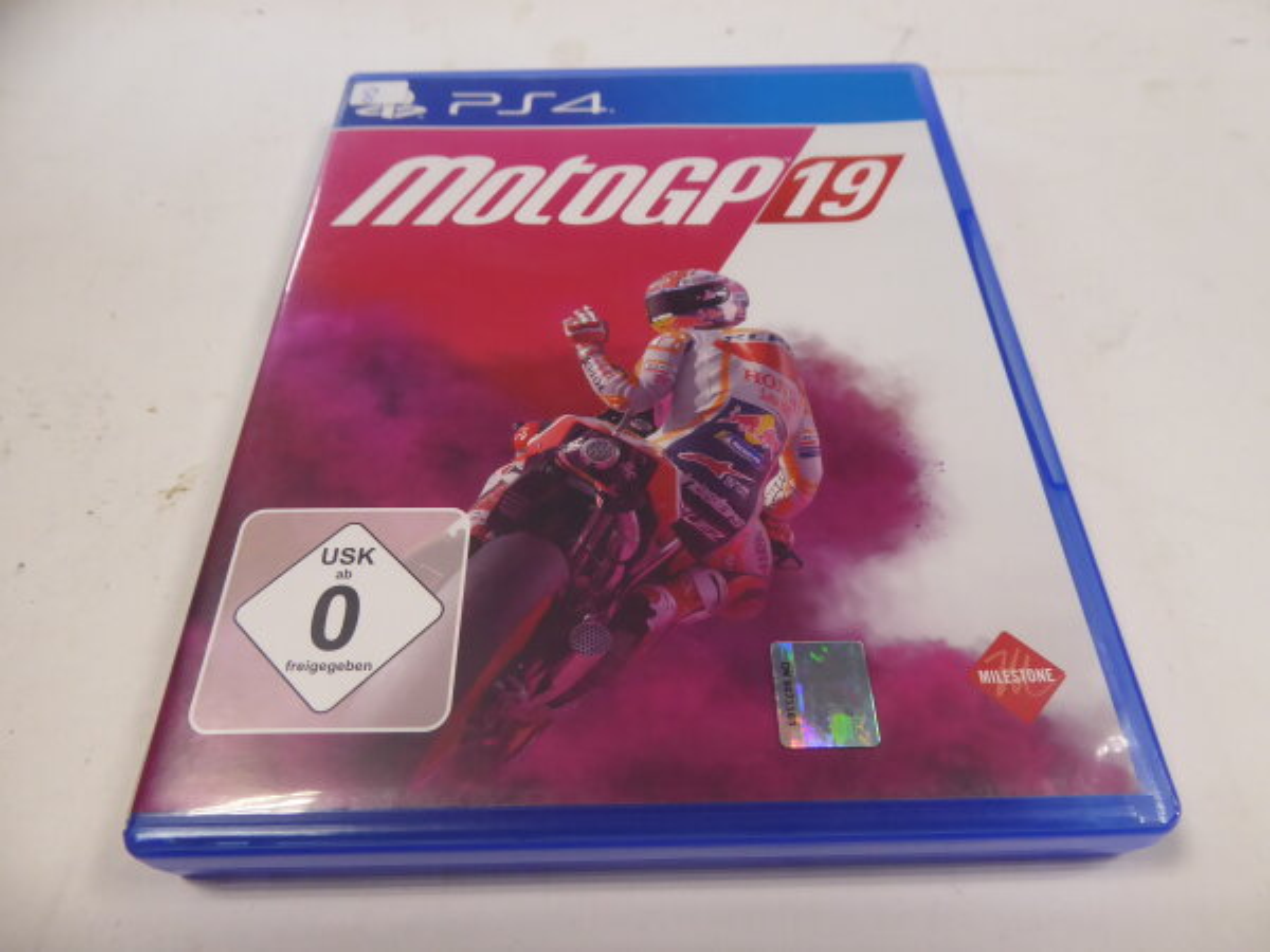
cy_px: 476
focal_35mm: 25
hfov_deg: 69.4
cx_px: 635
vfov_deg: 54.9
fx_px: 917
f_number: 3.3
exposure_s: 1/60
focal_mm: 4.3
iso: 320
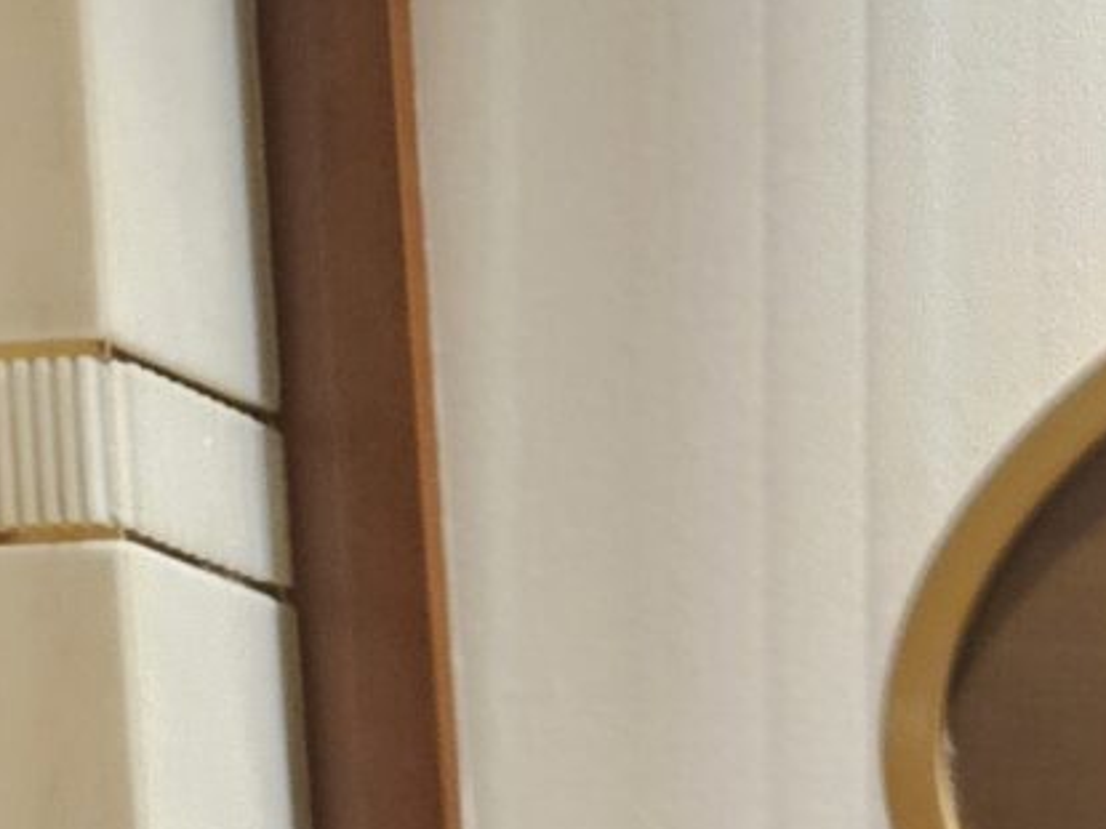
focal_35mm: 142
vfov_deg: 9.2
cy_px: 2084
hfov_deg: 11.1
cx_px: 2868
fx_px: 4536
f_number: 1.8
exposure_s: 1/30
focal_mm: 5.4
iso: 500
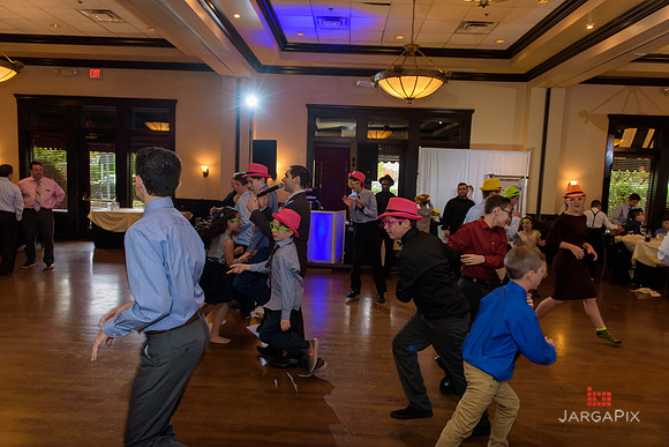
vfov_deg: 53.2
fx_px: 446
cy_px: 224
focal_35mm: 24
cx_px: 334
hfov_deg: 73.7
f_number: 3.2
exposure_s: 1/125
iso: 1600
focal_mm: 24
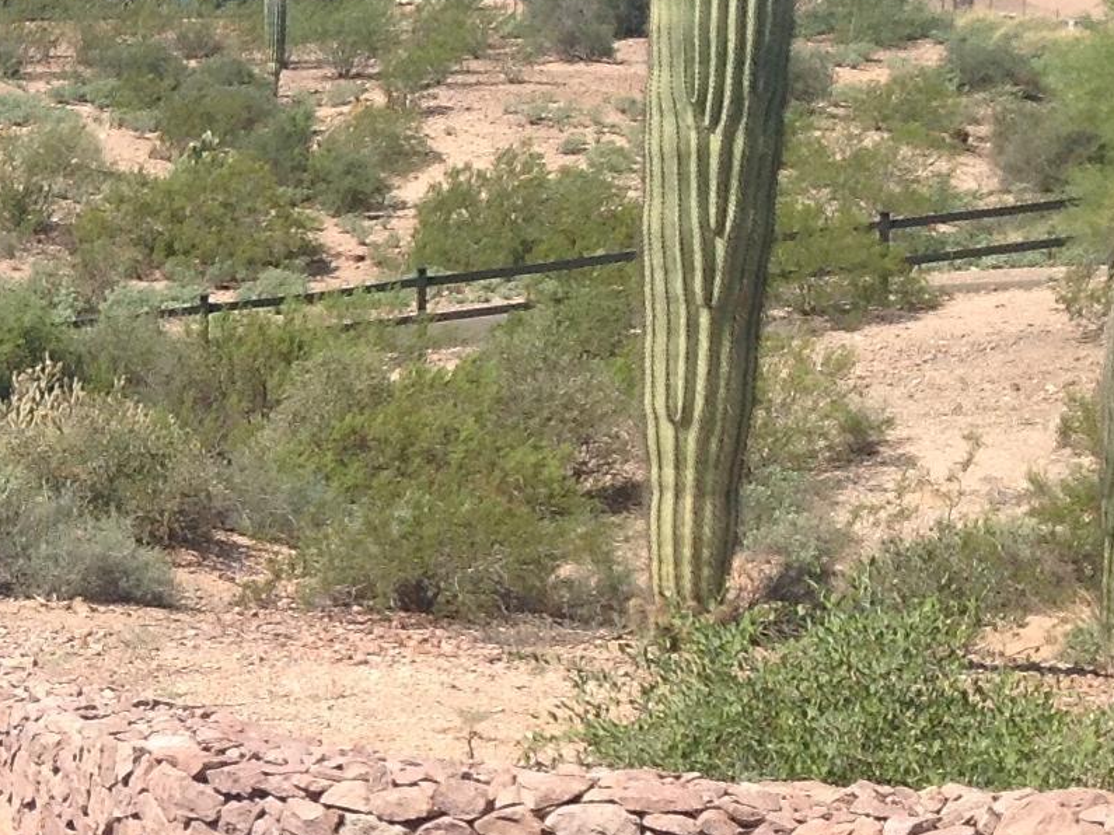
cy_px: 685
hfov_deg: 16.4
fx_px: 3668
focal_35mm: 114
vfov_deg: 12.9
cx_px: -283
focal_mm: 4.28
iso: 50
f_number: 2.4
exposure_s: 1/1779
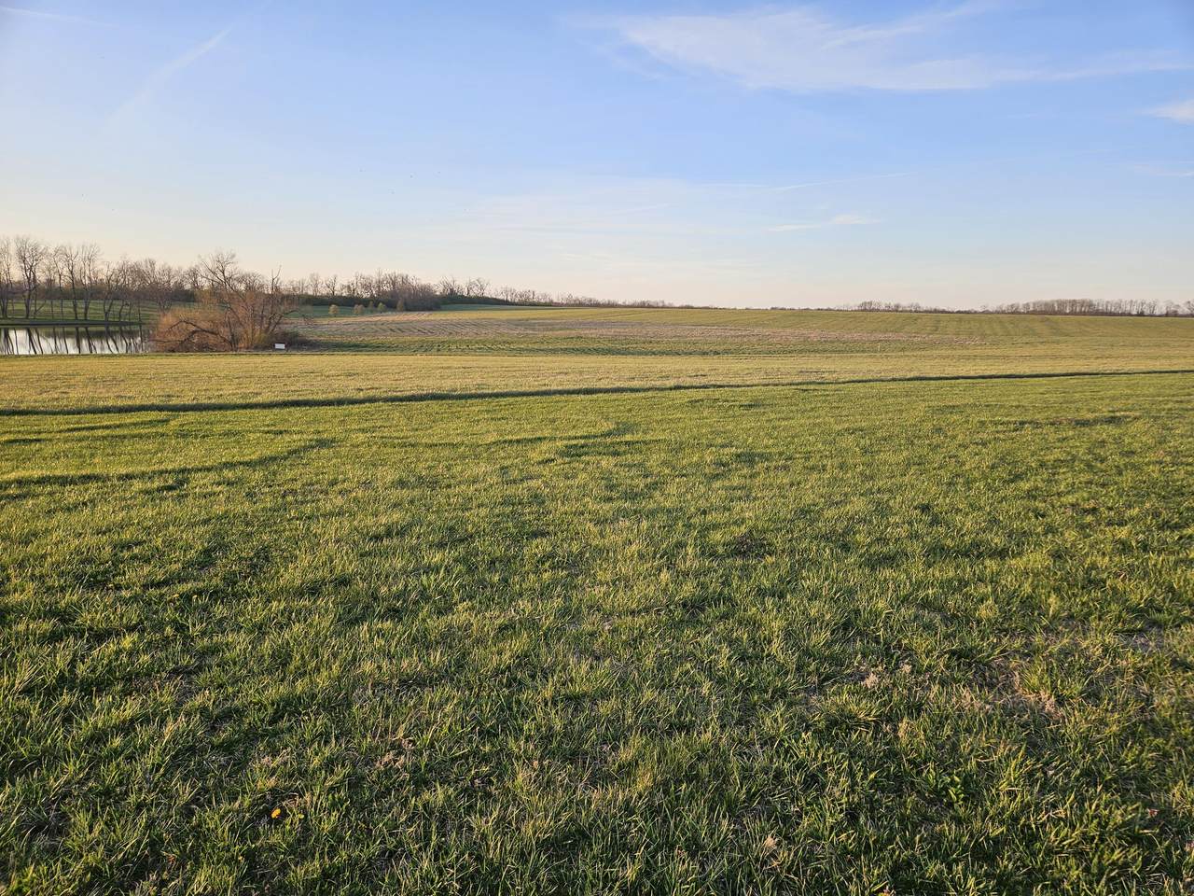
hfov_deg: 73.9
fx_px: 793
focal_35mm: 23
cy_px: 448
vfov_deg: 58.9
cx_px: 597
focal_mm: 5.4
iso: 25
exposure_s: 1/518
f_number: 1.8
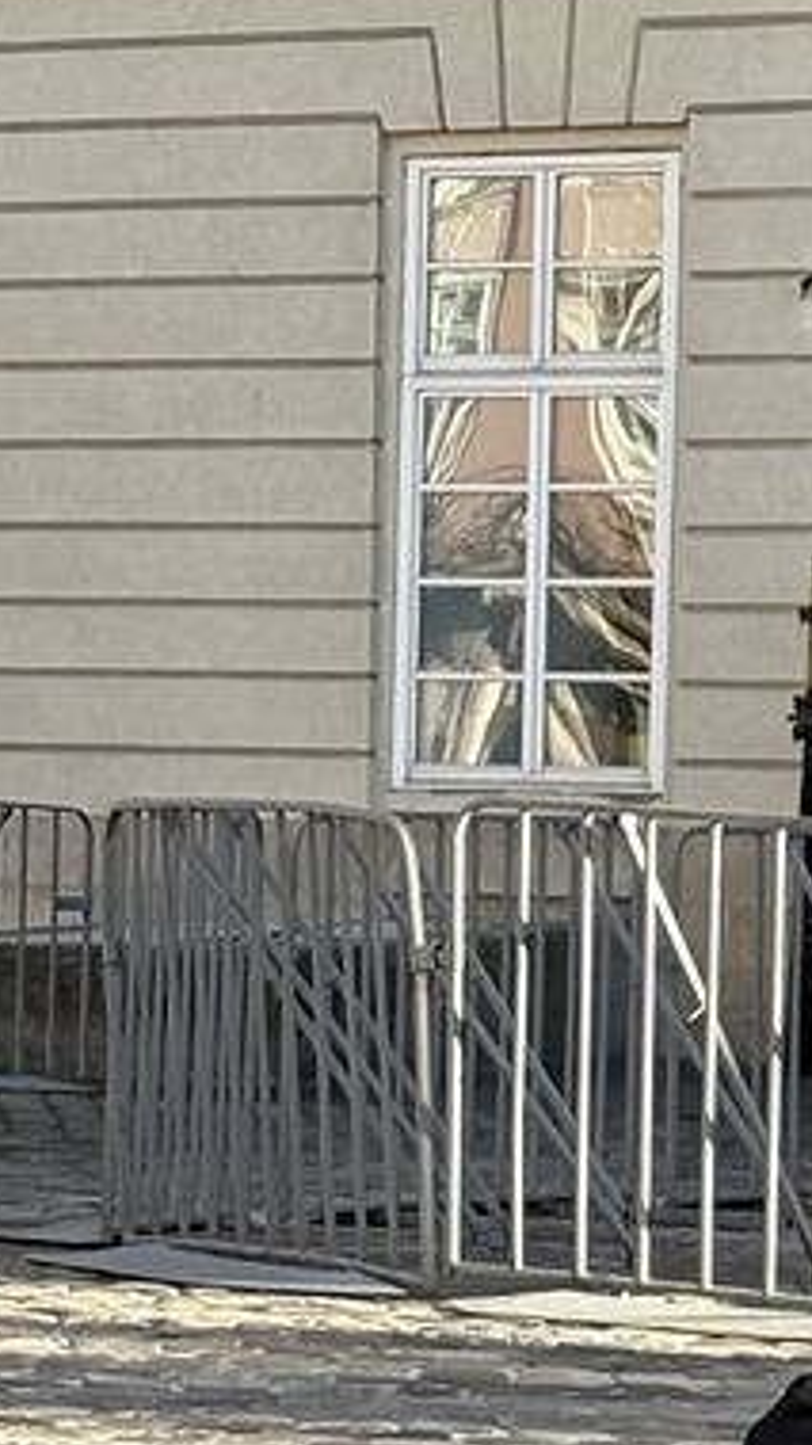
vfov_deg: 8.9
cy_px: 1590
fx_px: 9154
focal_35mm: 239
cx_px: 1952
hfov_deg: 4.9
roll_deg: -1.4
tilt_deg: -3.3
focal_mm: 5.96
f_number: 1.6
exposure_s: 1/539
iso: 32
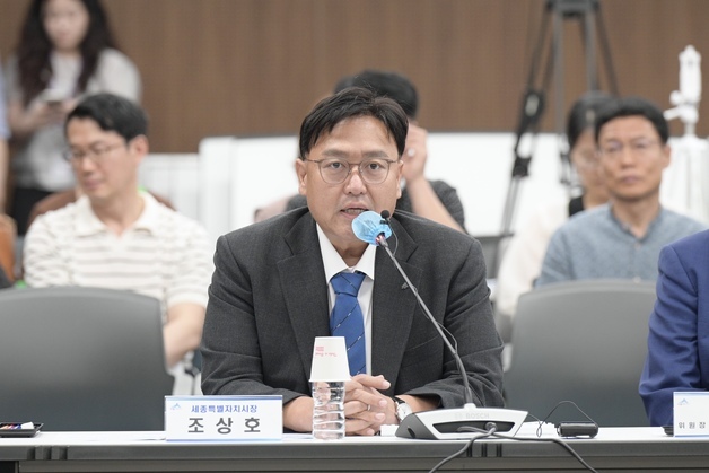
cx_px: 354
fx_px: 3940
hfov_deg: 10.3
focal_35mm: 200
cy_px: 236
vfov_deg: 6.9
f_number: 4
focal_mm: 200
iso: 1250
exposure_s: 1/200
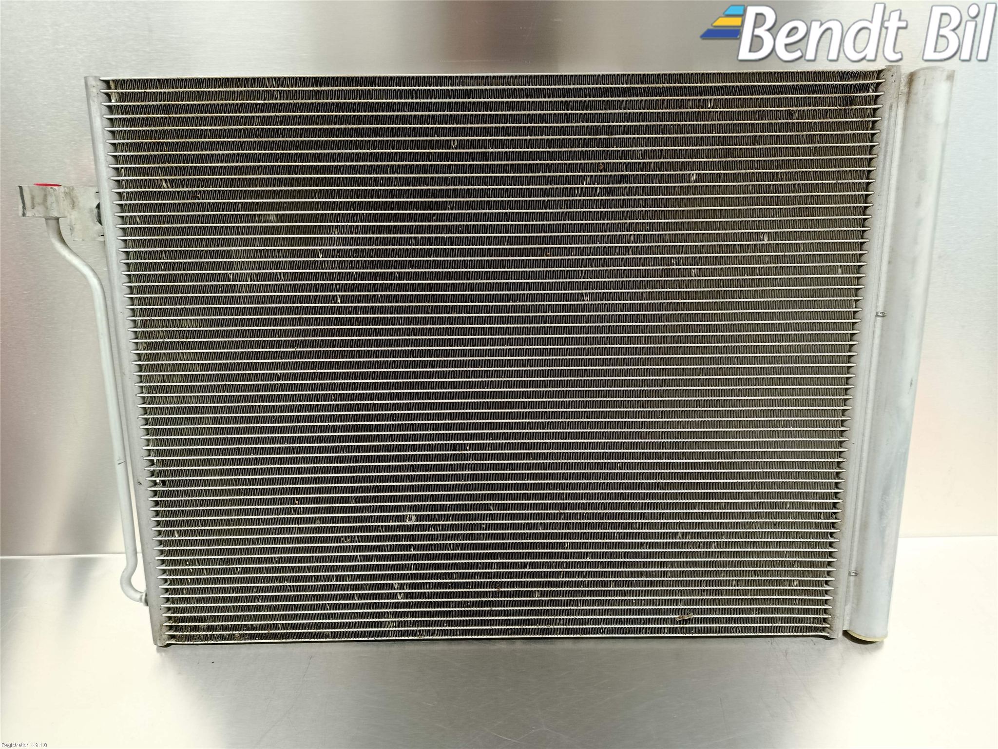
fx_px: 692
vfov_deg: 56.8
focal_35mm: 24
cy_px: 374
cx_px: 499
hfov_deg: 71.6
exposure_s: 1/25
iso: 1173
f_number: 1.7
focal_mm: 5.24
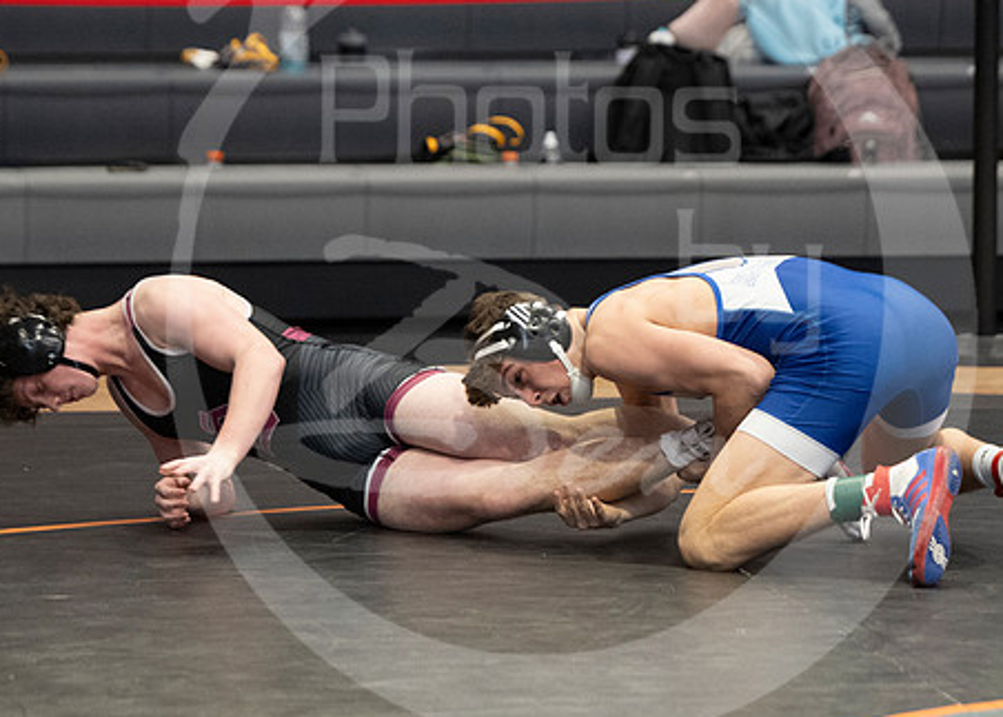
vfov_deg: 5.6
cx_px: 510
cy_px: 129
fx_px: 7322
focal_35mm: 257
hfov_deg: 7.8
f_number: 2.8
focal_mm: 125
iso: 3200
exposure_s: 1/1000
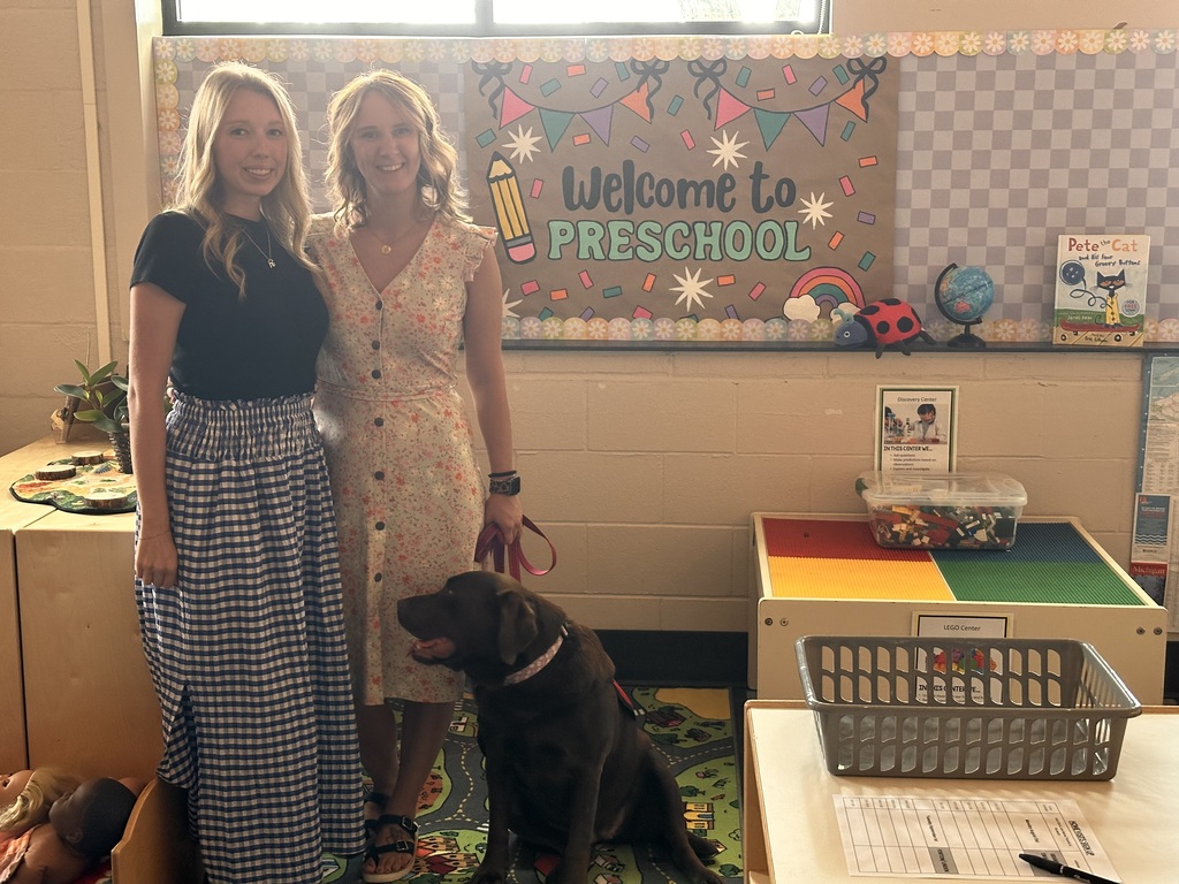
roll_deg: +0.2
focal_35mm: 48
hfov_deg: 39.7
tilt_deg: -9.6
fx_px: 1635
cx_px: 590
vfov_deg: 30.3
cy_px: 442
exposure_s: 1/36
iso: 250
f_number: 1.78
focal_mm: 6.86
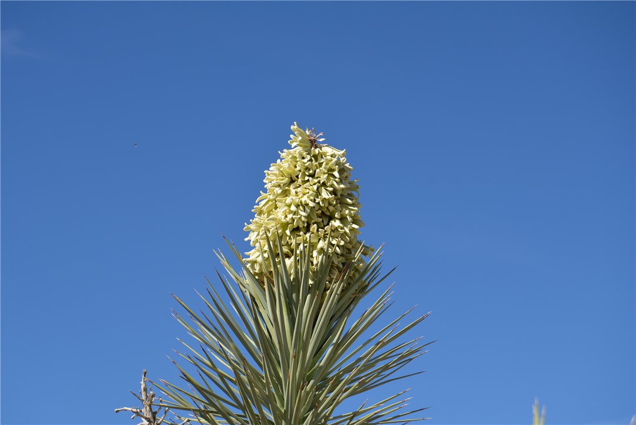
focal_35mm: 82
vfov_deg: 16.6
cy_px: 212
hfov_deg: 24.6
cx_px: 318
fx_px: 1458
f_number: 8
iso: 100
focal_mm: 55
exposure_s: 1/250
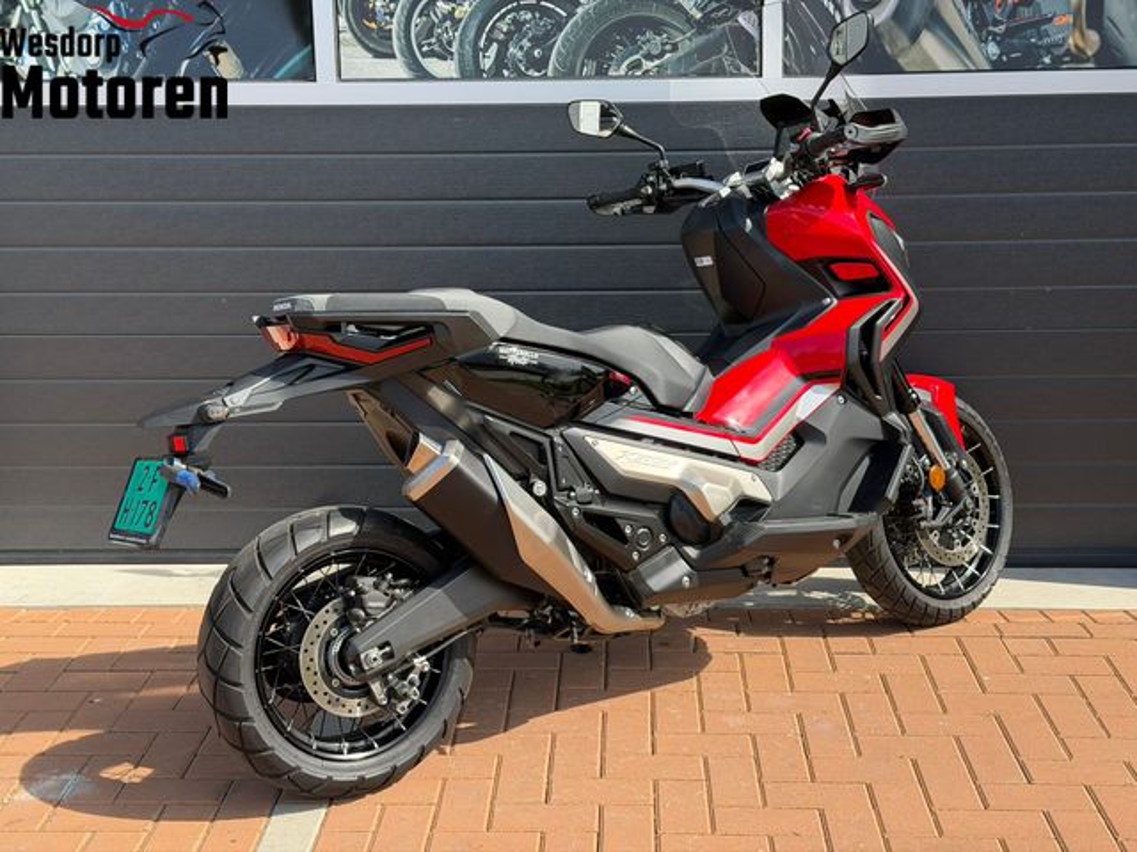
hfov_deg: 39.7
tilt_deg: -12.2
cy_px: 426
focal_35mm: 48
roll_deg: +1.0
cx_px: 568
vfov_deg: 30.3
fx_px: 1577
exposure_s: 1/1754
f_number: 1.78
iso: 80
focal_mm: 6.76
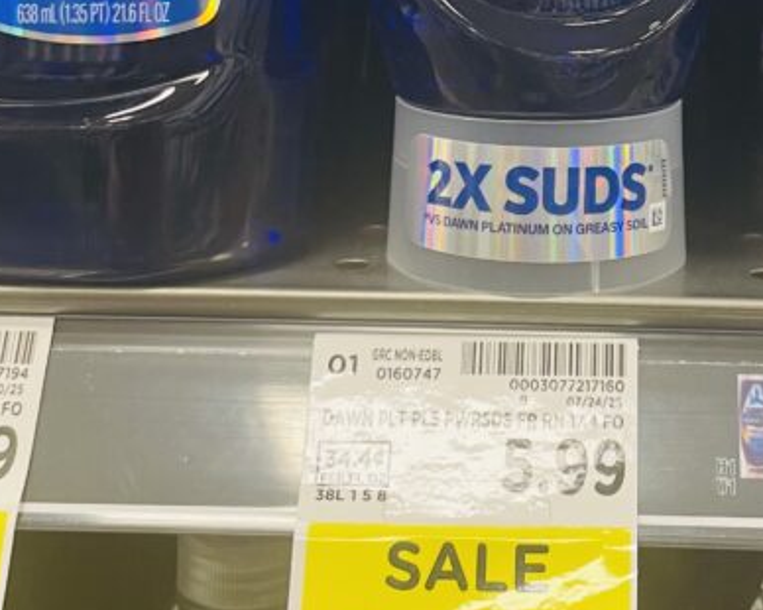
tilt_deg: -4.8
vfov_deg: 21.6
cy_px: -65
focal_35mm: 67
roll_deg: +0.0
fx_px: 1512
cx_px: 584
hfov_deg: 27.9
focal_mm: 4.2
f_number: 1.6
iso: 100
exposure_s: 1/64
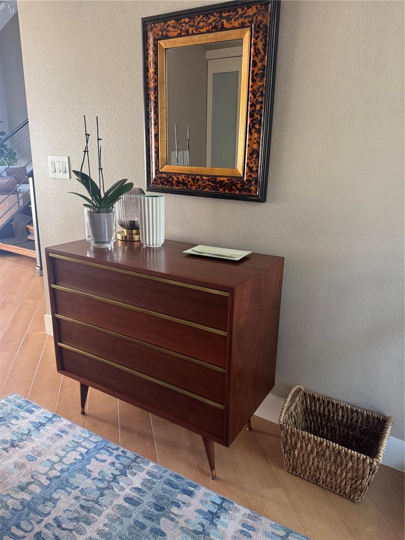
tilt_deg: -17.3
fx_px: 374
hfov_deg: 56.8
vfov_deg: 71.6
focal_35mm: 24
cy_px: 270
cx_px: 202
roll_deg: -1.1
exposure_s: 1/60
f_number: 1.78
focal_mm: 6.76
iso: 250
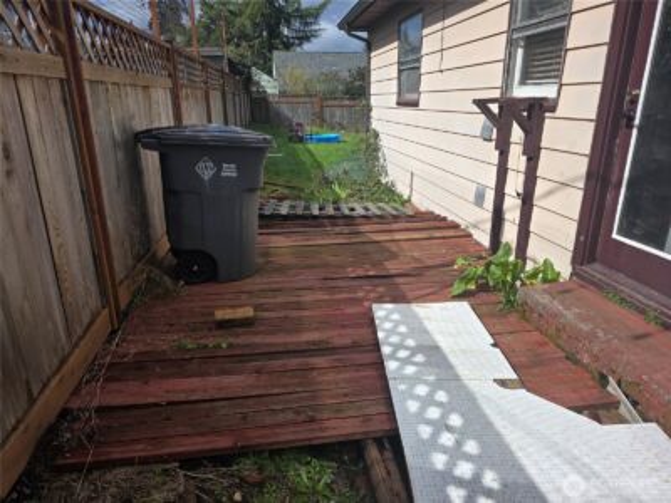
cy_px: 252
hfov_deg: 73.9
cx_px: 336
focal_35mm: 23
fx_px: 446
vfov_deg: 58.9
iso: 80
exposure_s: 1/6574
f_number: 1.7
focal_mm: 6.3
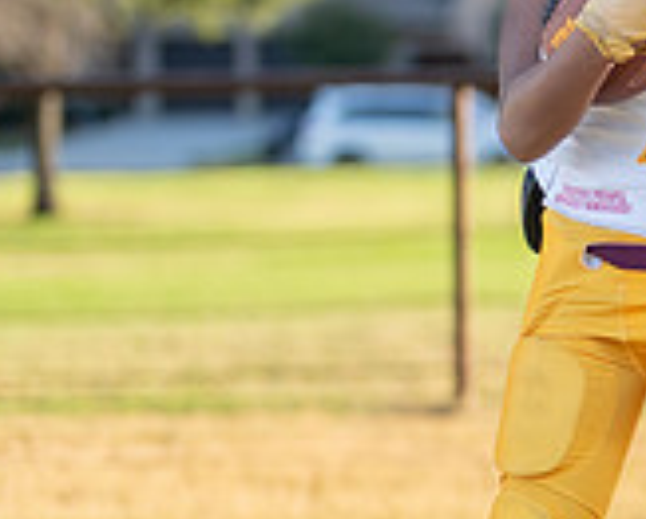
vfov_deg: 7.5
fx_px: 3946
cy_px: 402
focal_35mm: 206
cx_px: 952
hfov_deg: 9.1
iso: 100
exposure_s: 1/1250
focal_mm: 50
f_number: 1.2
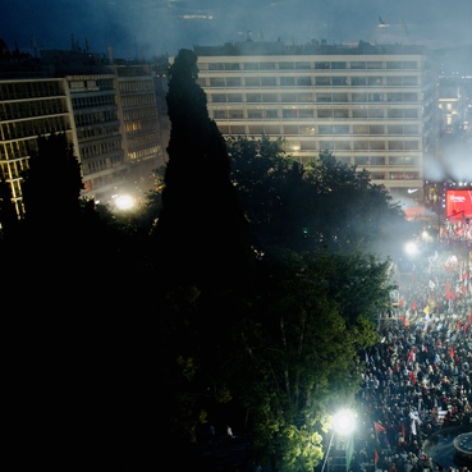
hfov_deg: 34.0
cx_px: 457
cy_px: 317
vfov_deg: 36.4
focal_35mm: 46
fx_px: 710
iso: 180
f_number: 2.8
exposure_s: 1/15
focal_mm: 12.29
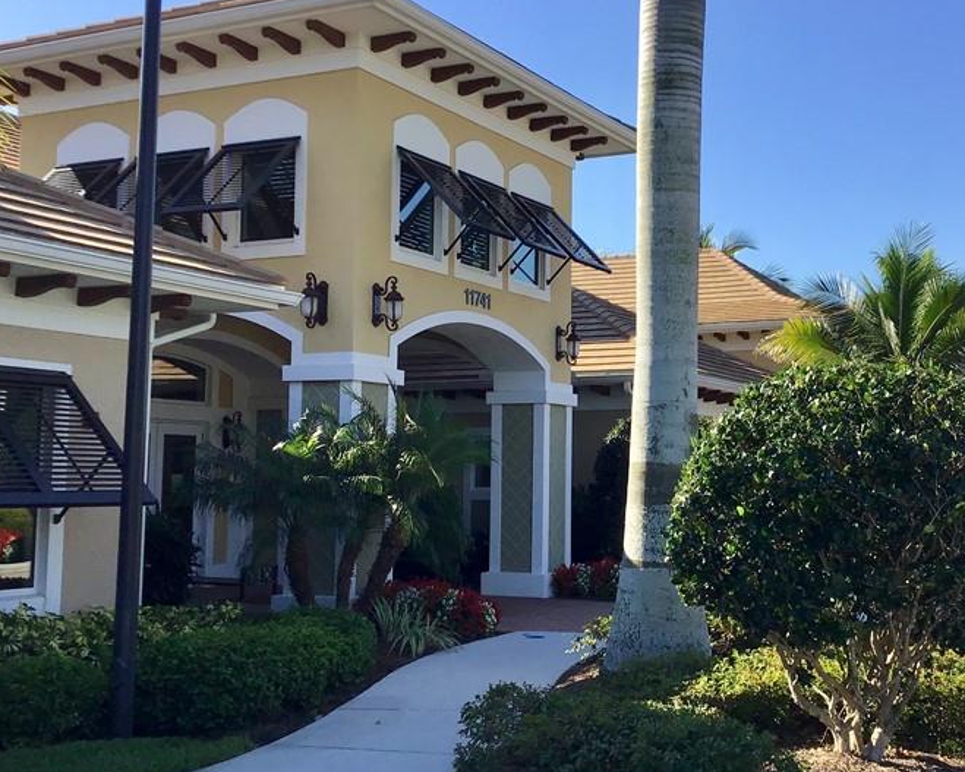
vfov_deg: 32.1
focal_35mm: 47
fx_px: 1342
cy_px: 363
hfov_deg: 39.2
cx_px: 619
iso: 25
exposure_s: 1/831
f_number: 2.4
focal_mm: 3.3
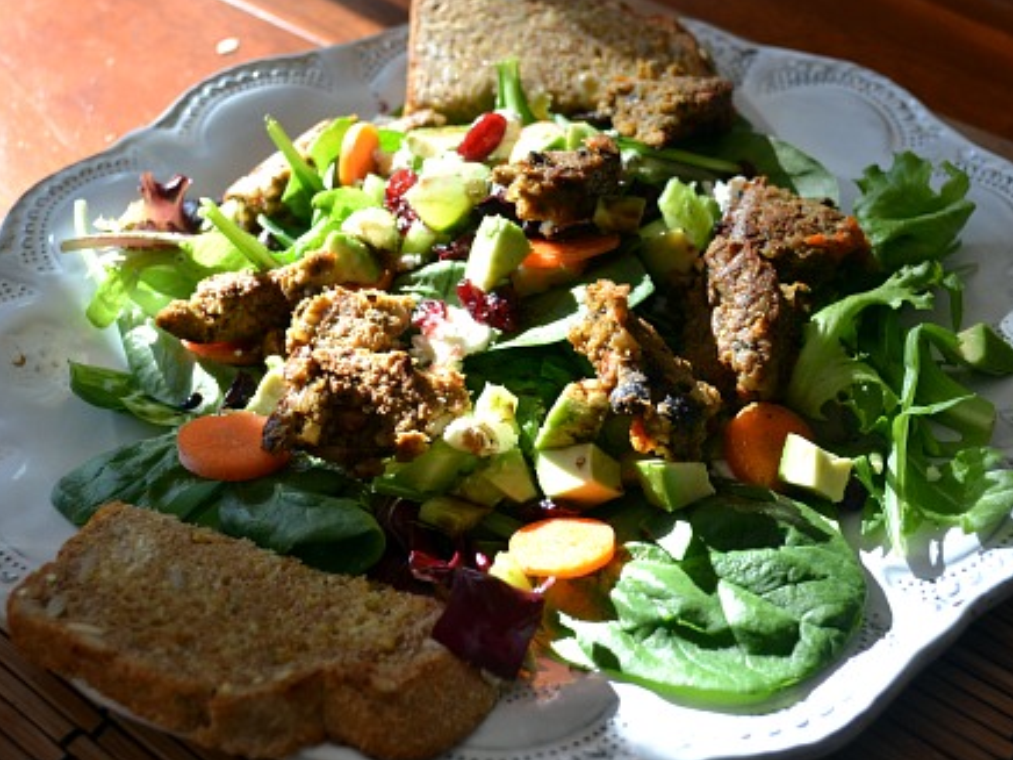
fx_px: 1551
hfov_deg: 36.2
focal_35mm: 53
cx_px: 532
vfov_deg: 27.5
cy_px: 381
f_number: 5
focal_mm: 32
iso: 400
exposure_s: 1/100
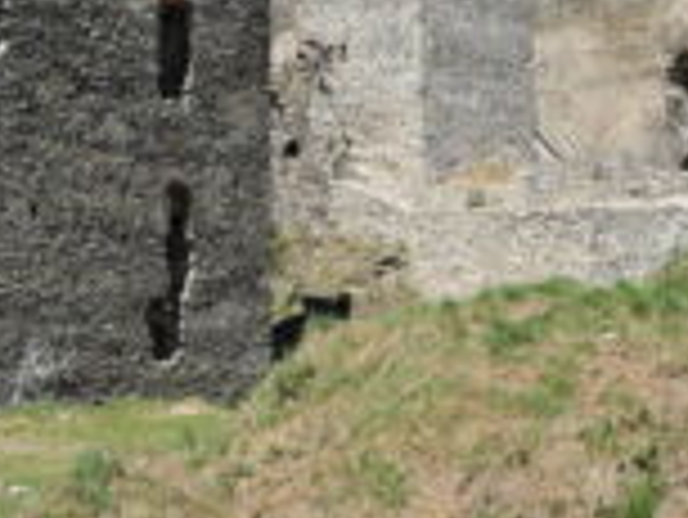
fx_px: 1094
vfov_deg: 25.6
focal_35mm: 55
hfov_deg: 34.9
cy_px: 34
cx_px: 324
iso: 80
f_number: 2.8
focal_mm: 5.1
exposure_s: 1/125
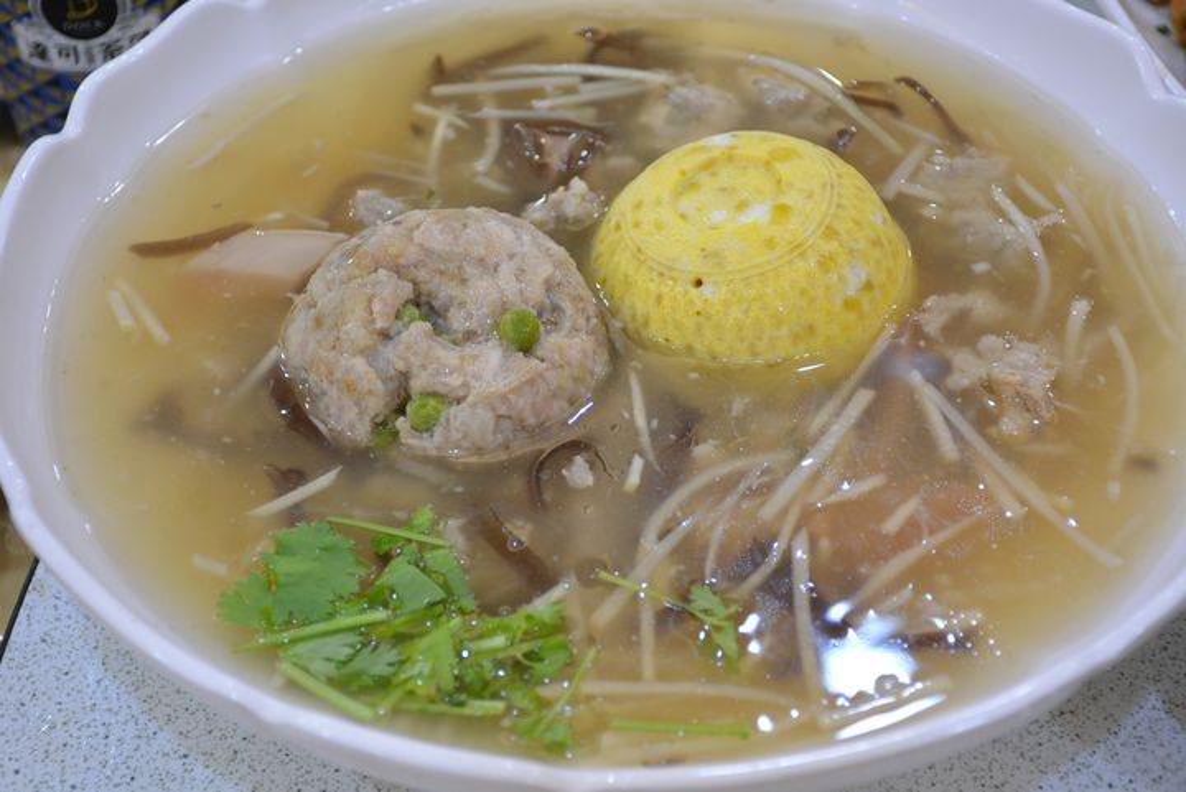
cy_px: 396
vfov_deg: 21.6
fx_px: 2077
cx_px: 593
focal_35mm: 63
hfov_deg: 31.9
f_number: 4.5
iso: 1250
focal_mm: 42
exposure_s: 1/80
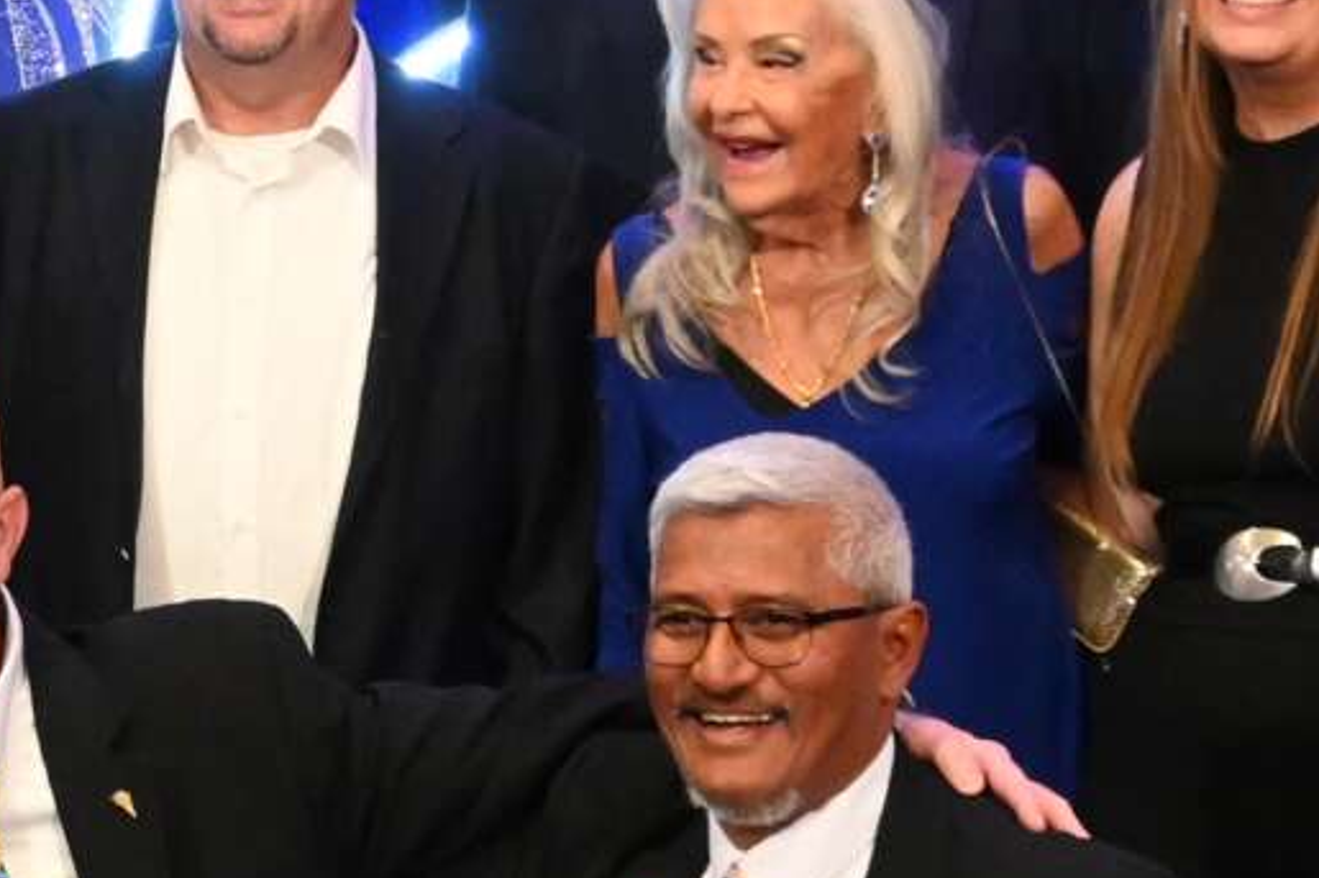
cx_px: -400
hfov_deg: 11.9
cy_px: 393
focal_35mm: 168
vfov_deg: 8.2
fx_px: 6143
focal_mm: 22.5
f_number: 4
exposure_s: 1/60
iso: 3200
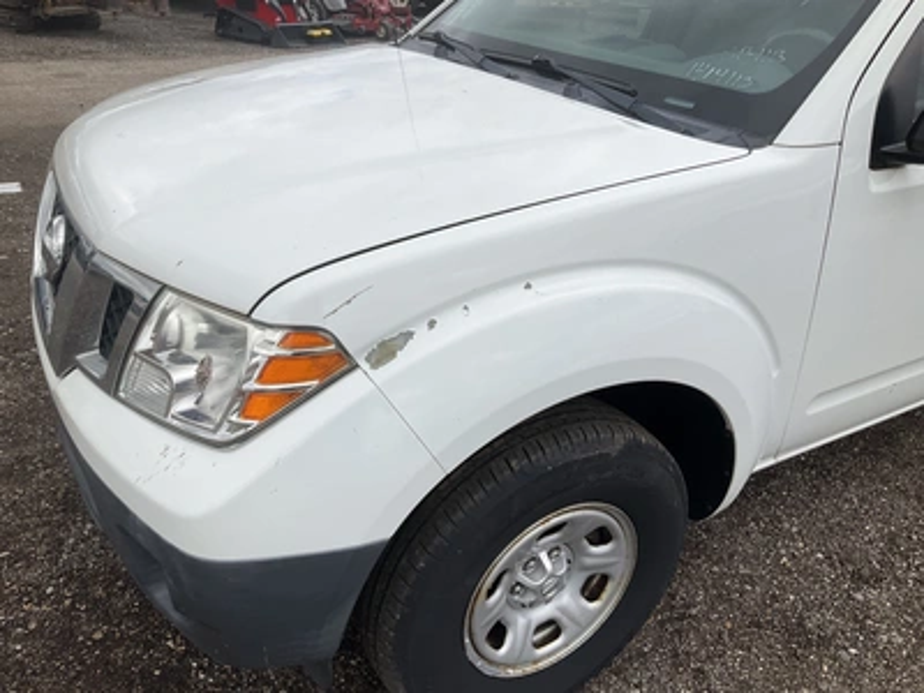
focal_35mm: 29
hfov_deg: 61.7
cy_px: 346
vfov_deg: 48.2
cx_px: 462
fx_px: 774
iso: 25
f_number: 1.8
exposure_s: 1/2320
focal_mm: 3
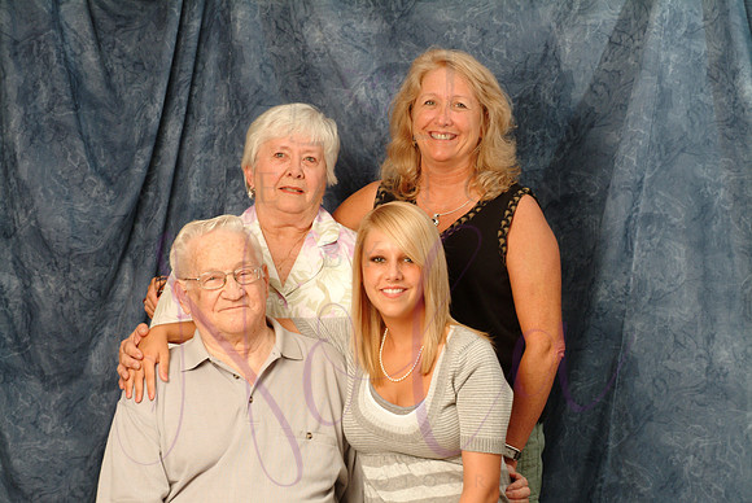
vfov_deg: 10.1
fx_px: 2854
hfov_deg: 15.0
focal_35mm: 136
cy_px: 252
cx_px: 376
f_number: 9.5
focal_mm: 91
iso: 400
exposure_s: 1/125
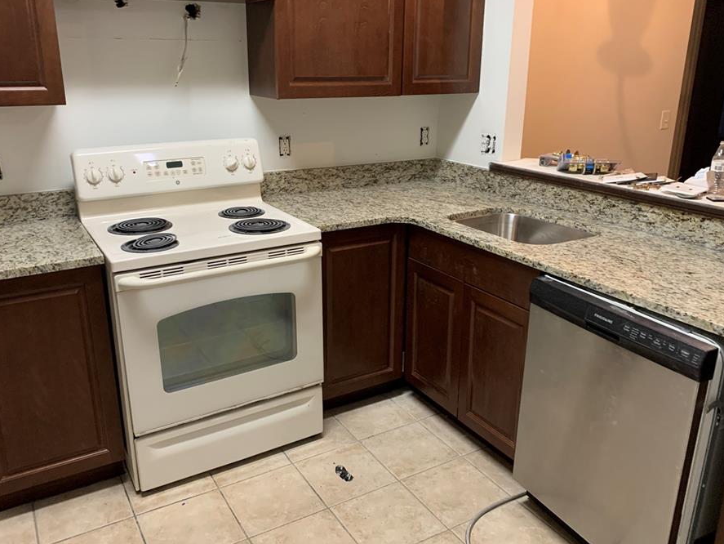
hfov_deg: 59.9
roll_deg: -1.8
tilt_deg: -16.6
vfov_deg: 46.8
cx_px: 349
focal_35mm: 30
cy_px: 270
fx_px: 628
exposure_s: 1/60
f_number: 1.8
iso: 320
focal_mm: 4.25
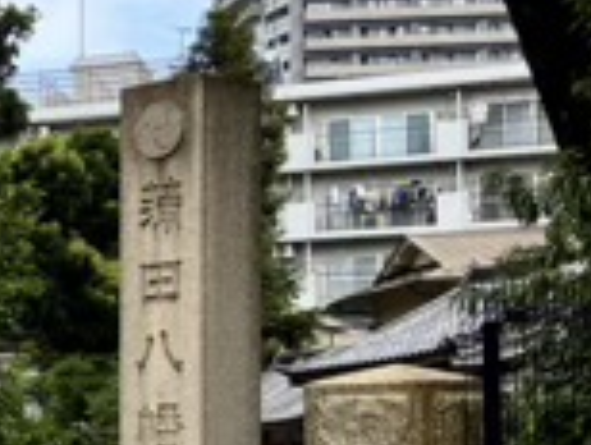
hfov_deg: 13.5
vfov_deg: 12.4
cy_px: 443
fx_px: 2018
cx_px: -691
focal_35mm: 118
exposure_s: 1/787
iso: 50
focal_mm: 5.96
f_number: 1.6
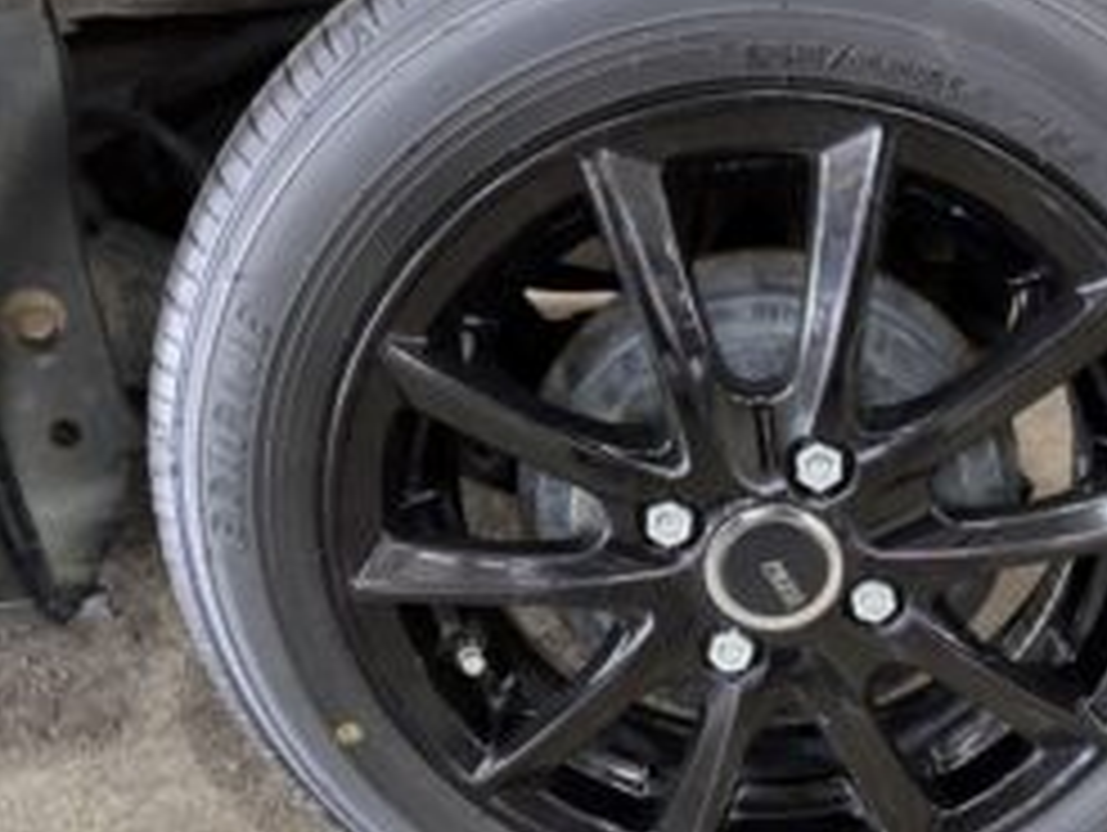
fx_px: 1184
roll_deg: -0.6
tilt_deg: -26.7
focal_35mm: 37
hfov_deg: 48.8
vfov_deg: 38.2
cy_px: 564
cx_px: 783
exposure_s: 1/30
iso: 640
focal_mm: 5.96
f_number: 1.6
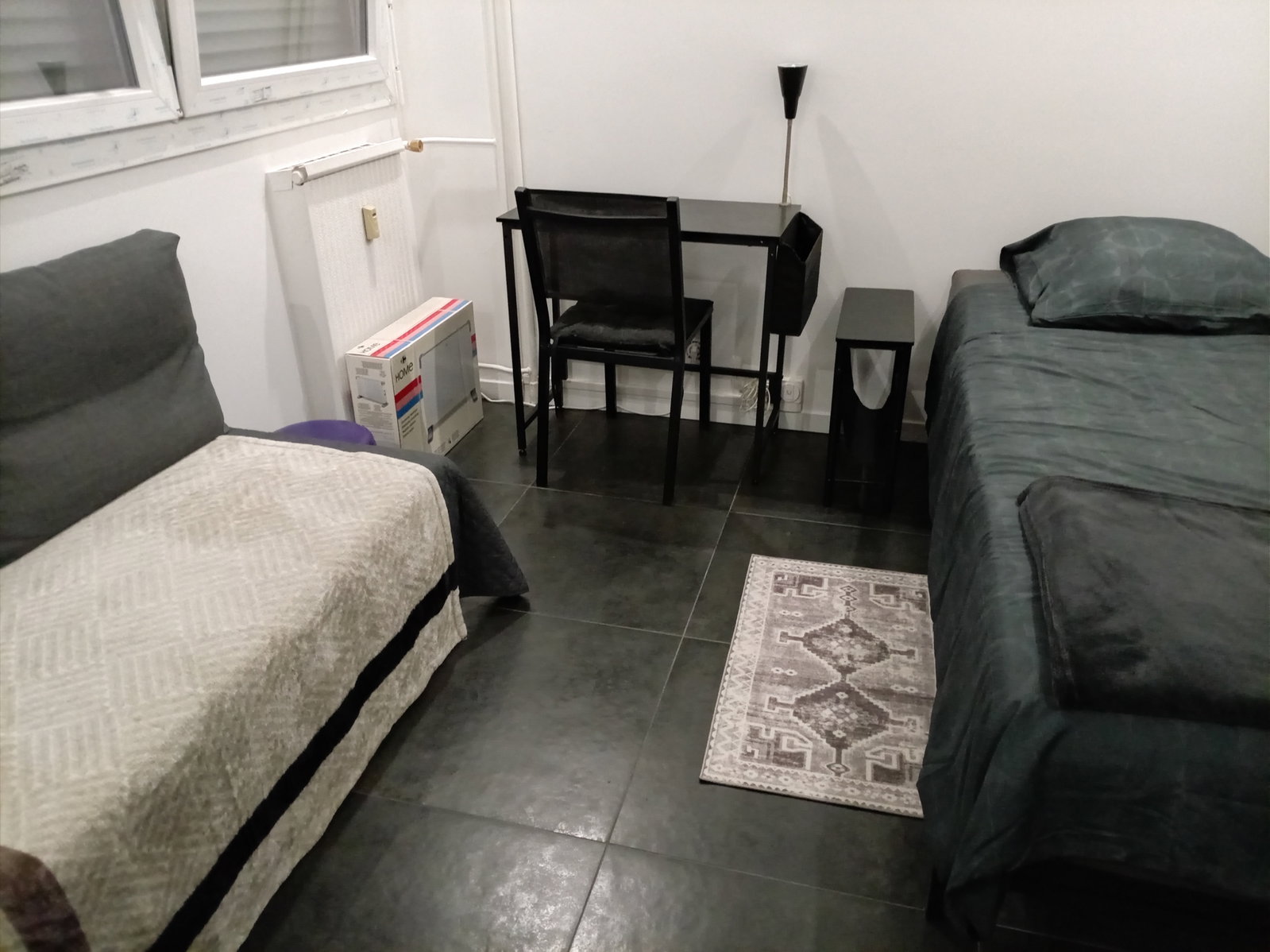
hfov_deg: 69.4
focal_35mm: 25
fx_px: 917
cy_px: 476
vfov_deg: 54.8
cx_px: 635
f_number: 1.8
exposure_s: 1/20
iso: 892
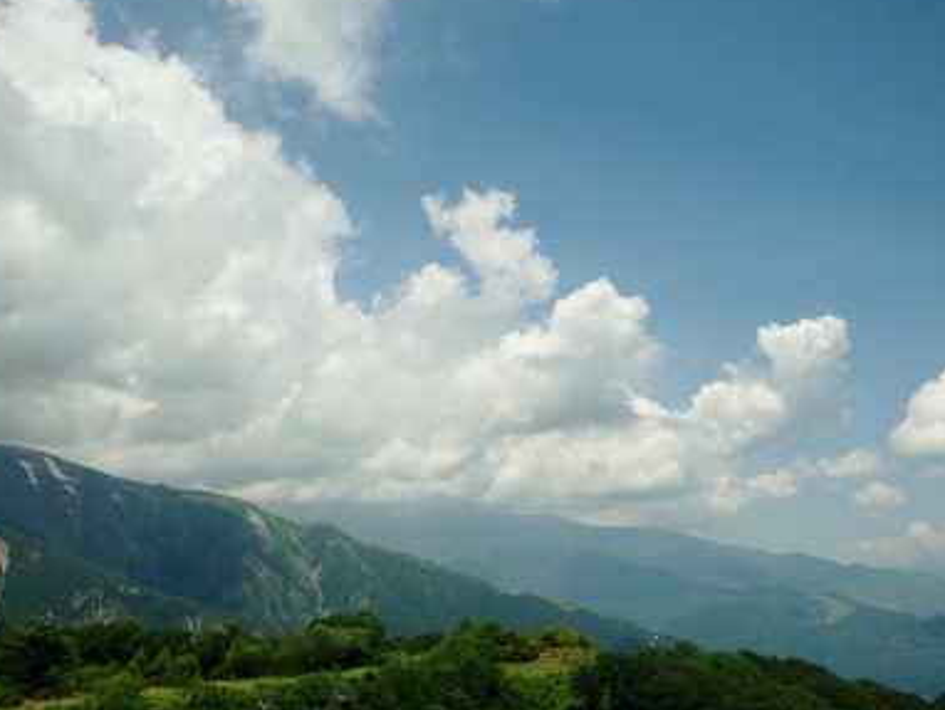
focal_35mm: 33
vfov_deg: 43.0
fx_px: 901
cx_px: 443
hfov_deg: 55.3
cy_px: 341
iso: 125
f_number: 11
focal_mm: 5
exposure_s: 1/250
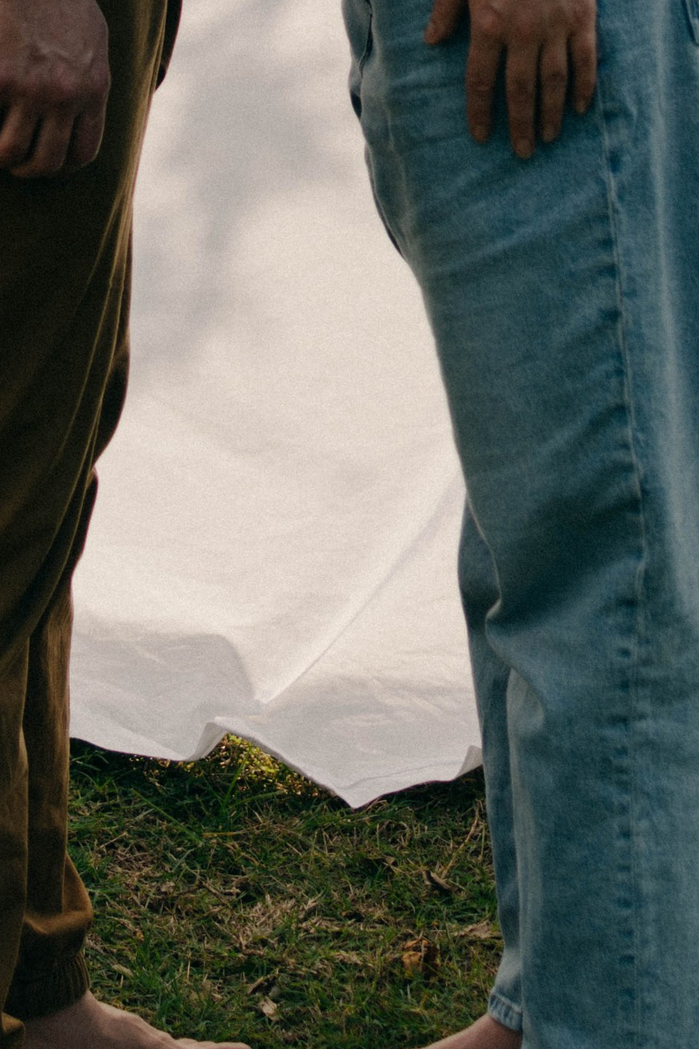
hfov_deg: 8.6
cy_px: -165
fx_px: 4660
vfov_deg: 12.6
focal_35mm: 160
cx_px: 209
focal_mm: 35
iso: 100
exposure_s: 1/800
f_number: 2.5
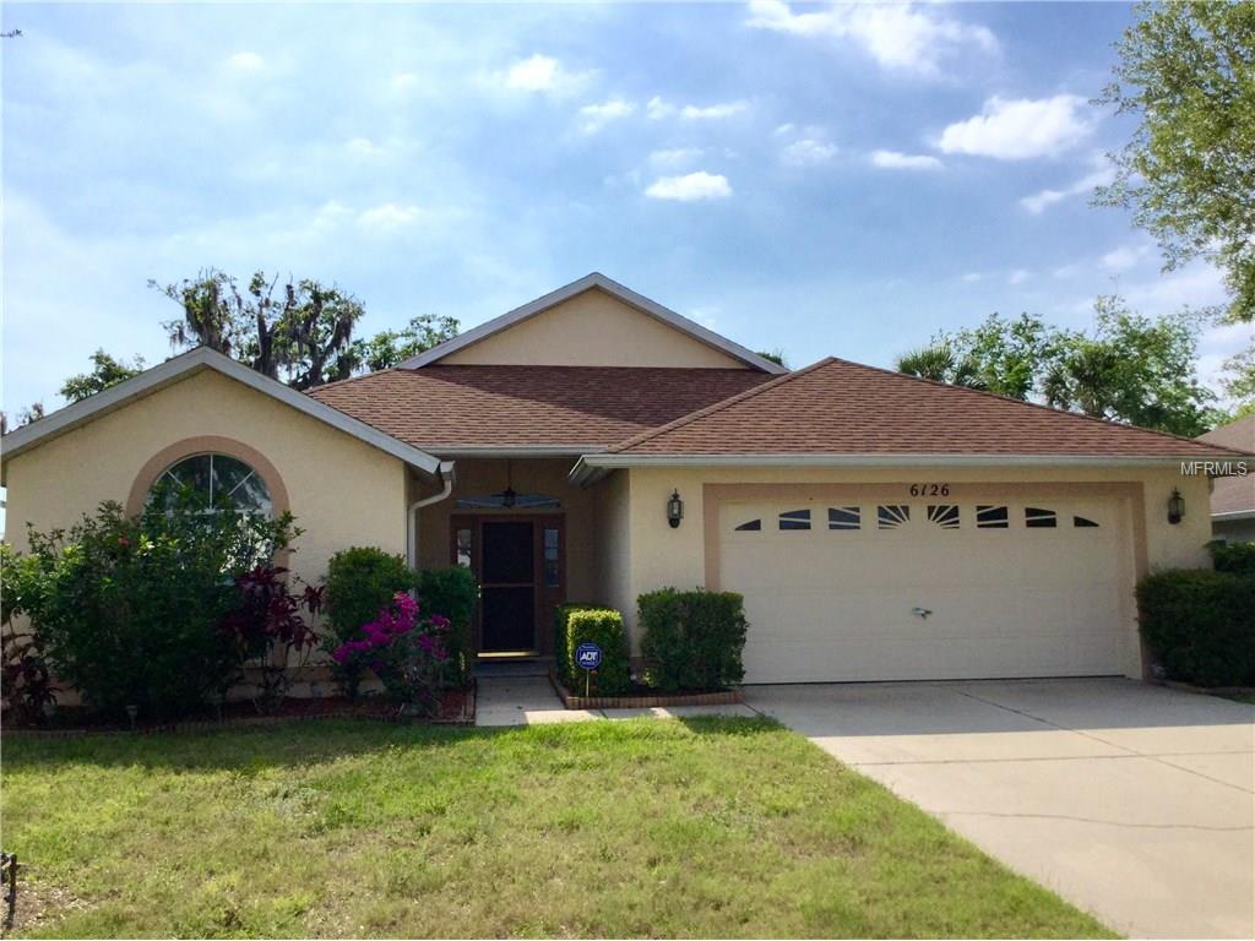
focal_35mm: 31
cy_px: 470
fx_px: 1124
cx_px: 628
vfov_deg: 45.4
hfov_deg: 58.4
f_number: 2.4
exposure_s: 1/3135
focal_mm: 3.3
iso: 25
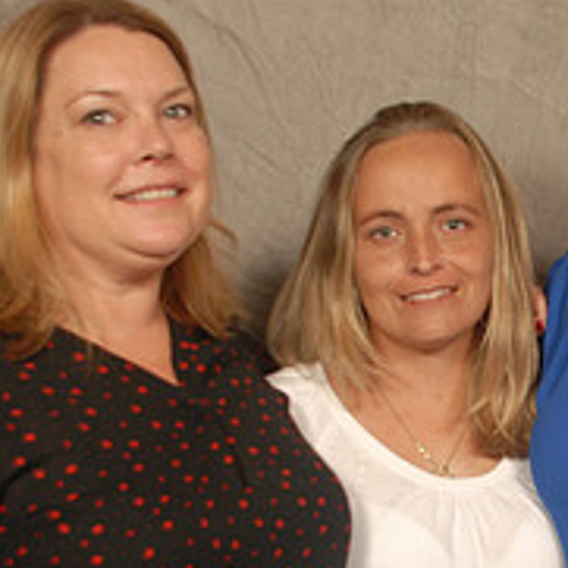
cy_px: 485
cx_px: 646
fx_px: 1819
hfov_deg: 17.1
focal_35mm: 98
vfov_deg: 17.5
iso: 200
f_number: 5.6
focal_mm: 24
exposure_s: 1/125
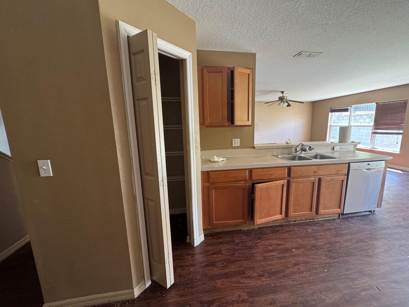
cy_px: 155
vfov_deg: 81.8
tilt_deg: -9.8
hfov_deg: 98.0
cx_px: 218
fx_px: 177
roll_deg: +0.8
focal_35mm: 15
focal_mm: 2.22
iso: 320
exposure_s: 1/76
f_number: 2.2
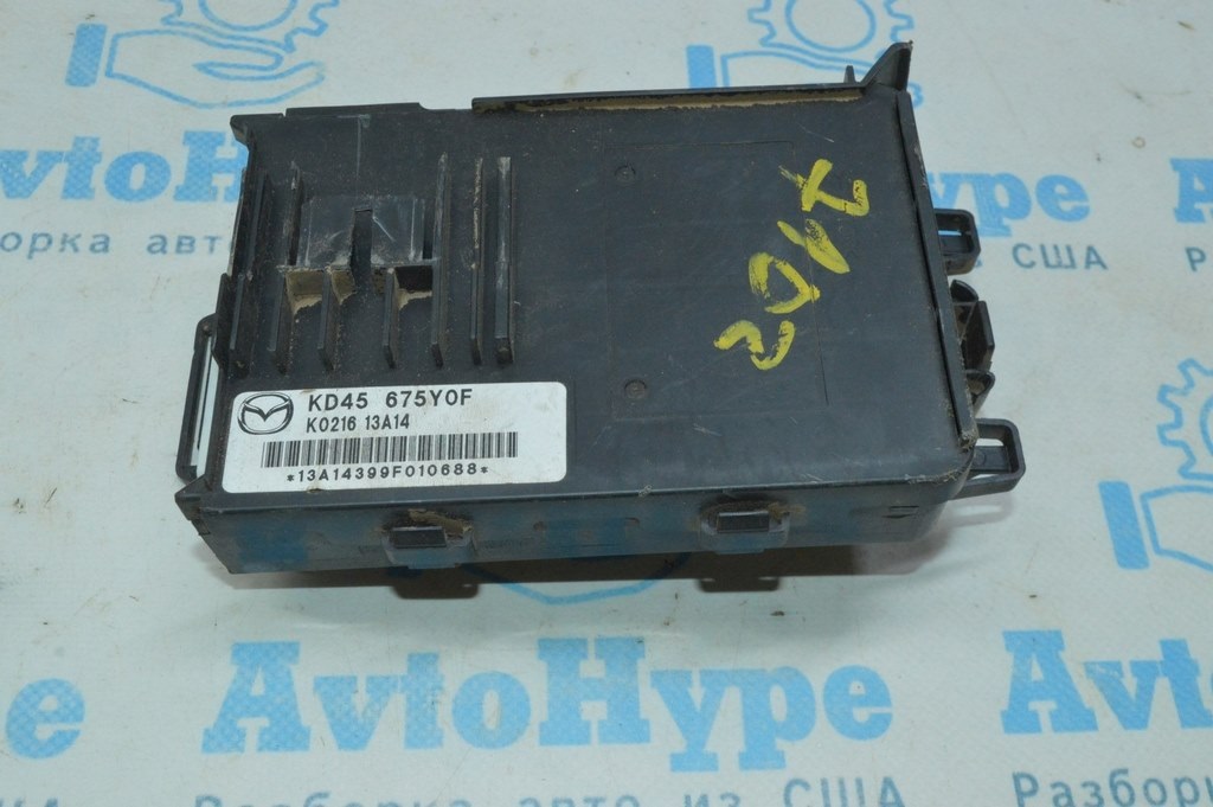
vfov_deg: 34.2
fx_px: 1313
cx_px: 606
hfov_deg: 49.6
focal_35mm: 39
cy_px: 404
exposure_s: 1/60
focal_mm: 26
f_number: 16
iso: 2800
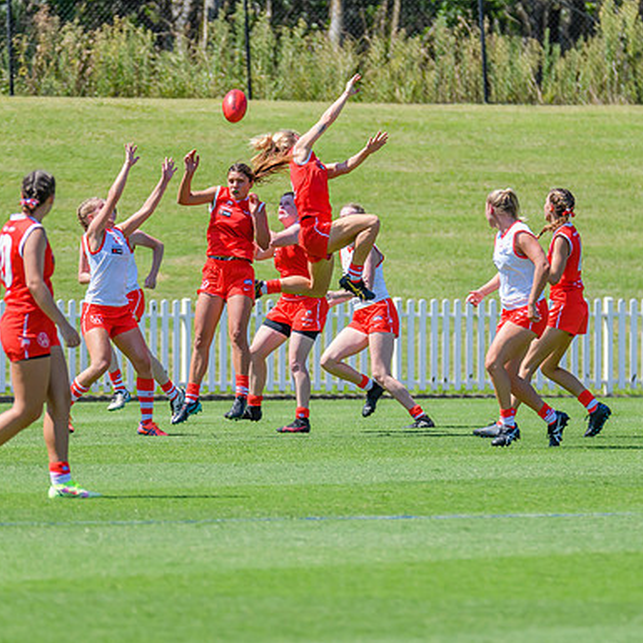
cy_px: 310
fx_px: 12546
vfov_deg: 2.9
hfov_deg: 2.9
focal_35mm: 597
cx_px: 328
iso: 800
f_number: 7.1
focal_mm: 350
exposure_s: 1/2000
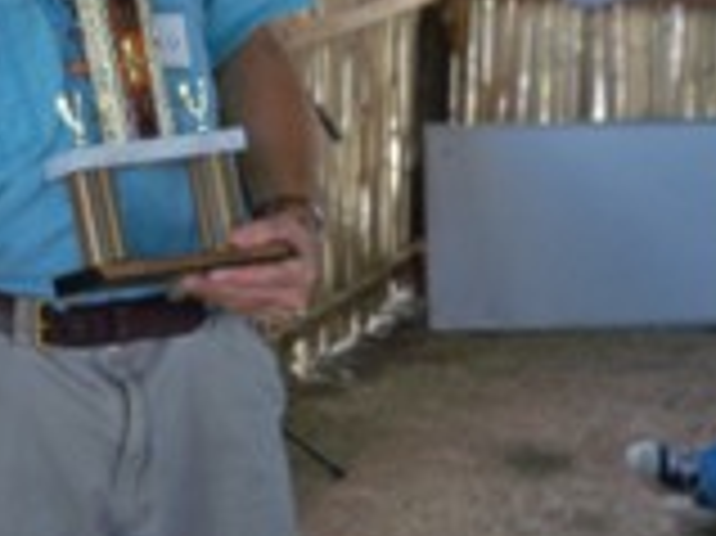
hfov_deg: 16.6
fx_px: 2274
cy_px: 7
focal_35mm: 110
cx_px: -279
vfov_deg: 13.3
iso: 80
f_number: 3.1
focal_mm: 6.3
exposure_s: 1/160
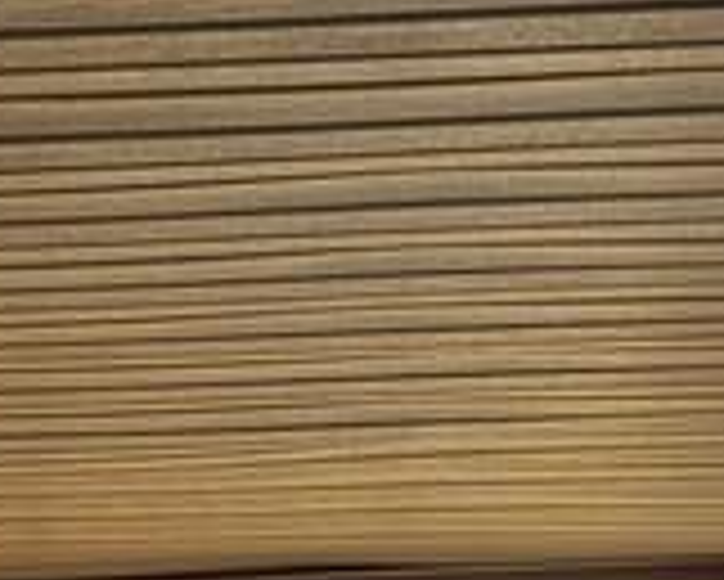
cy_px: 1200
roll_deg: +0.3
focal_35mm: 149
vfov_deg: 9.6
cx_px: -139
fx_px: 3195
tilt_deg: -5.0
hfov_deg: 12.6
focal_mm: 6.76
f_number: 1.78
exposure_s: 1/135
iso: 50
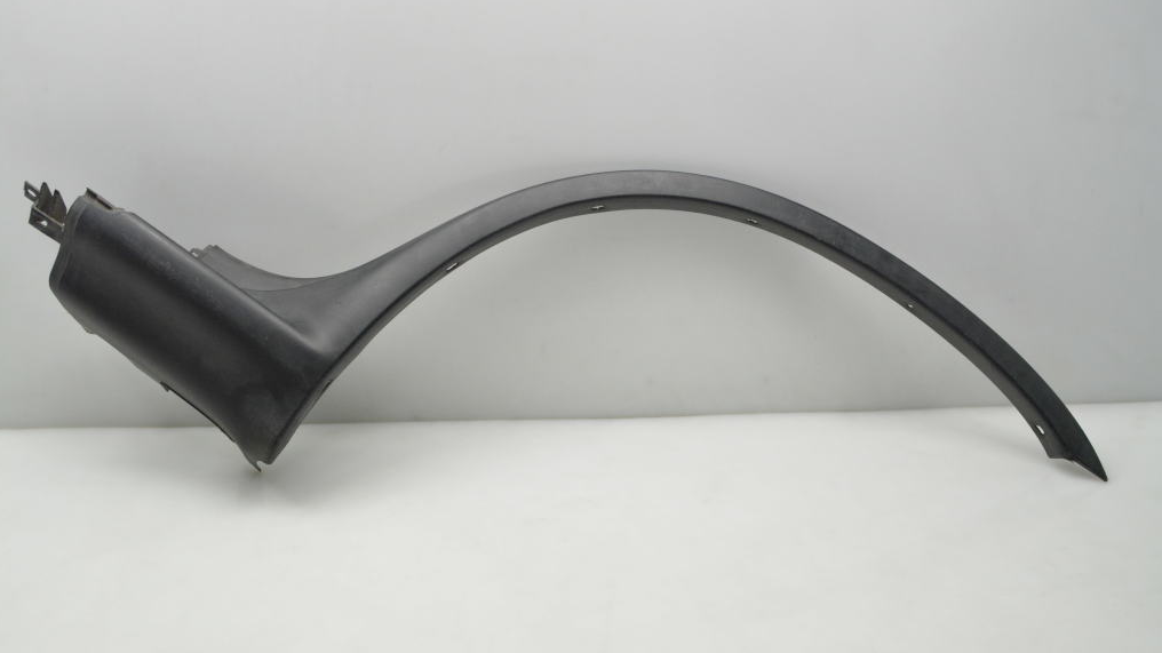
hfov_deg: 52.8
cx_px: 579
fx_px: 1171
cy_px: 295
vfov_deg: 31.2
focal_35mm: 38
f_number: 9
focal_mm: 24
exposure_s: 1/320
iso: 2000
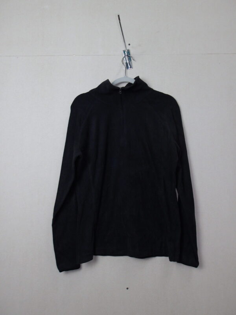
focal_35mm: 27
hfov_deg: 51.4
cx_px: 118
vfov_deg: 65.3
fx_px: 245
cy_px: 158
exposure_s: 1/60
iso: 200
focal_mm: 4.9
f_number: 3
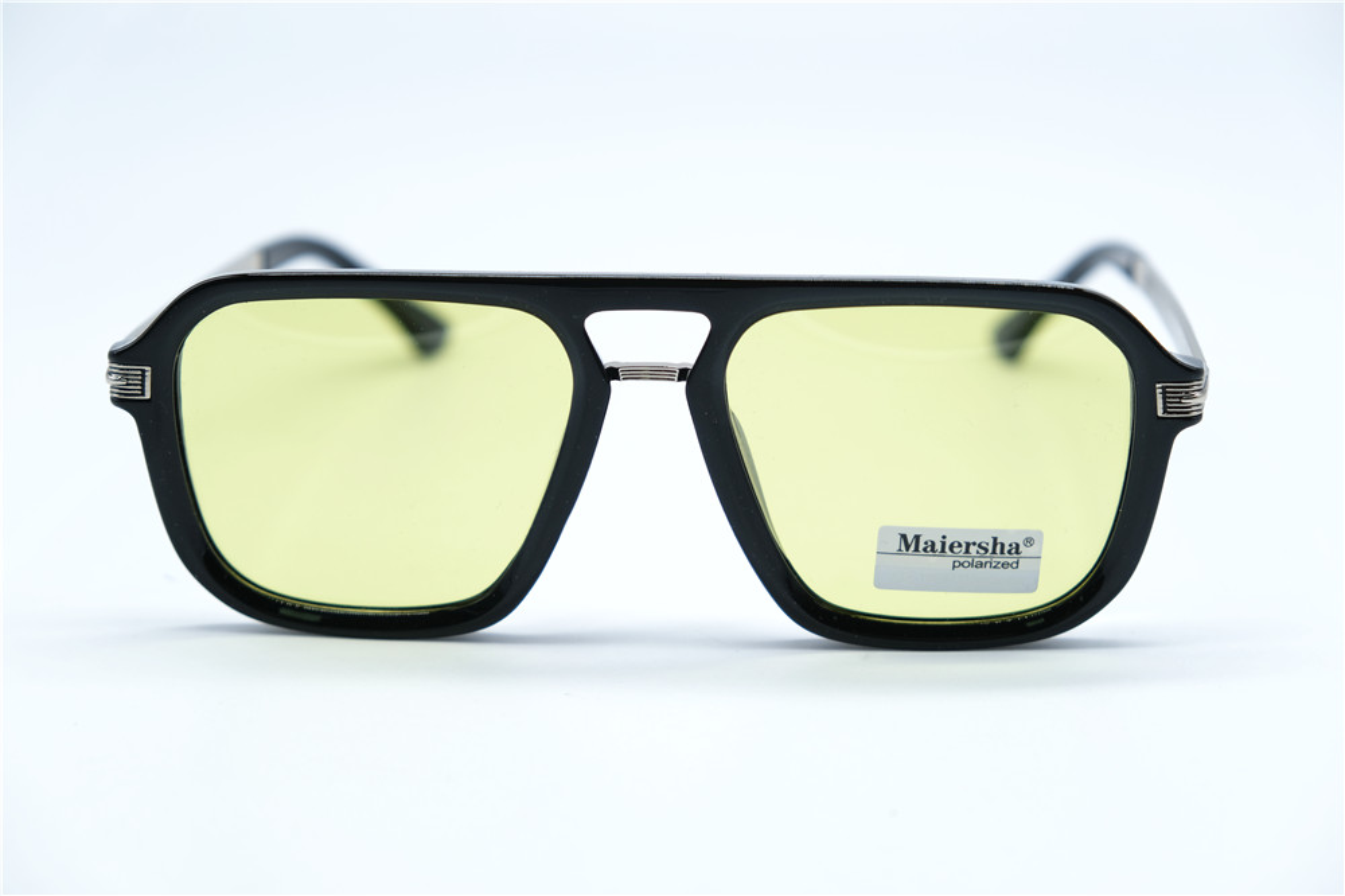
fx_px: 2577
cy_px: 448
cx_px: 672
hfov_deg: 29.3
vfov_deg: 19.7
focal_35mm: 69
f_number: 4.5
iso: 160
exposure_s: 1/160
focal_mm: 46.3
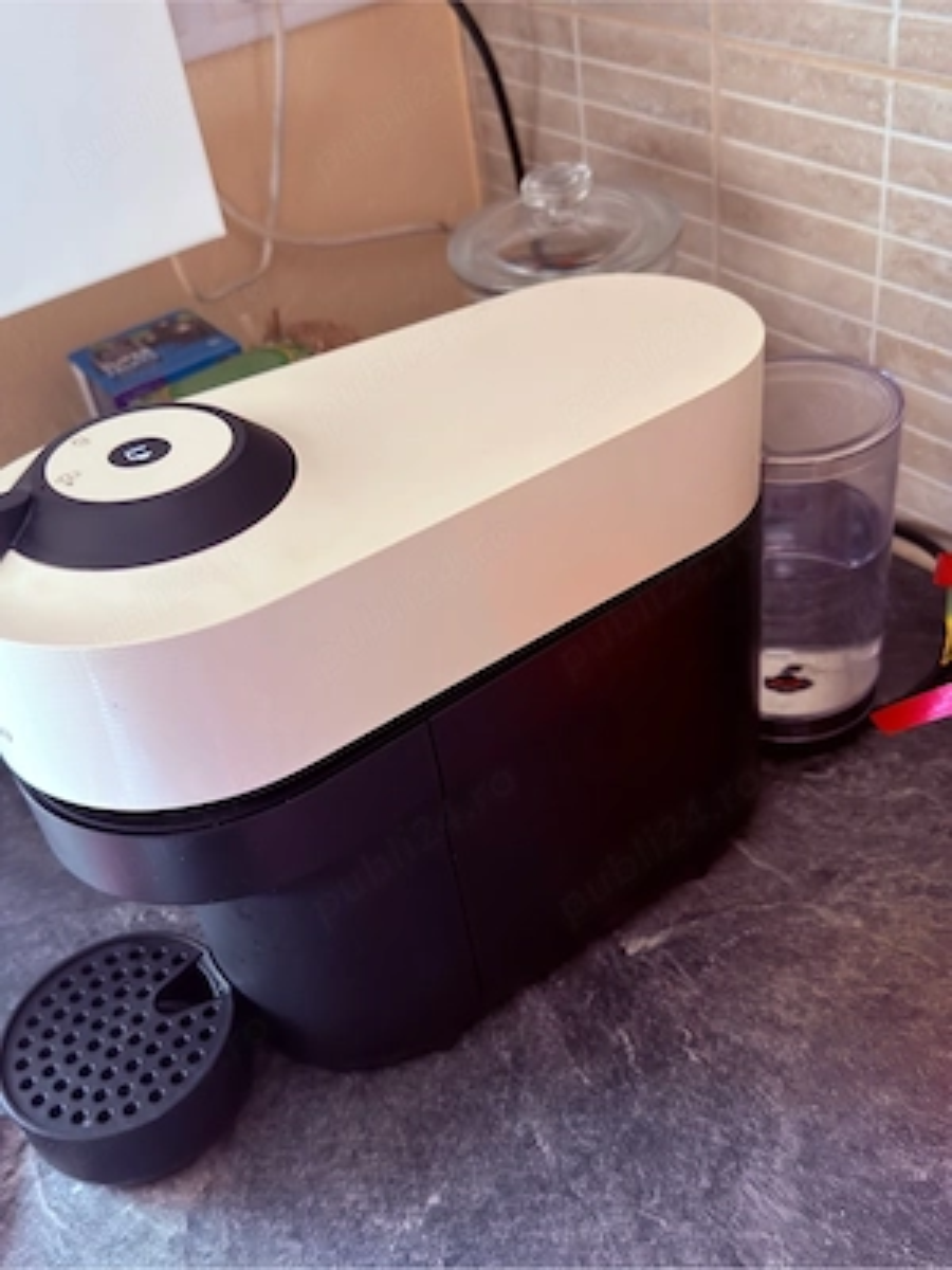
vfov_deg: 52.6
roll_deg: +8.6
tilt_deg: -38.3
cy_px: 635
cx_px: 476
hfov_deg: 40.7
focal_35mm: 35
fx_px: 1283
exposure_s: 1/54
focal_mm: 6.76
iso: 250
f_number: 1.78
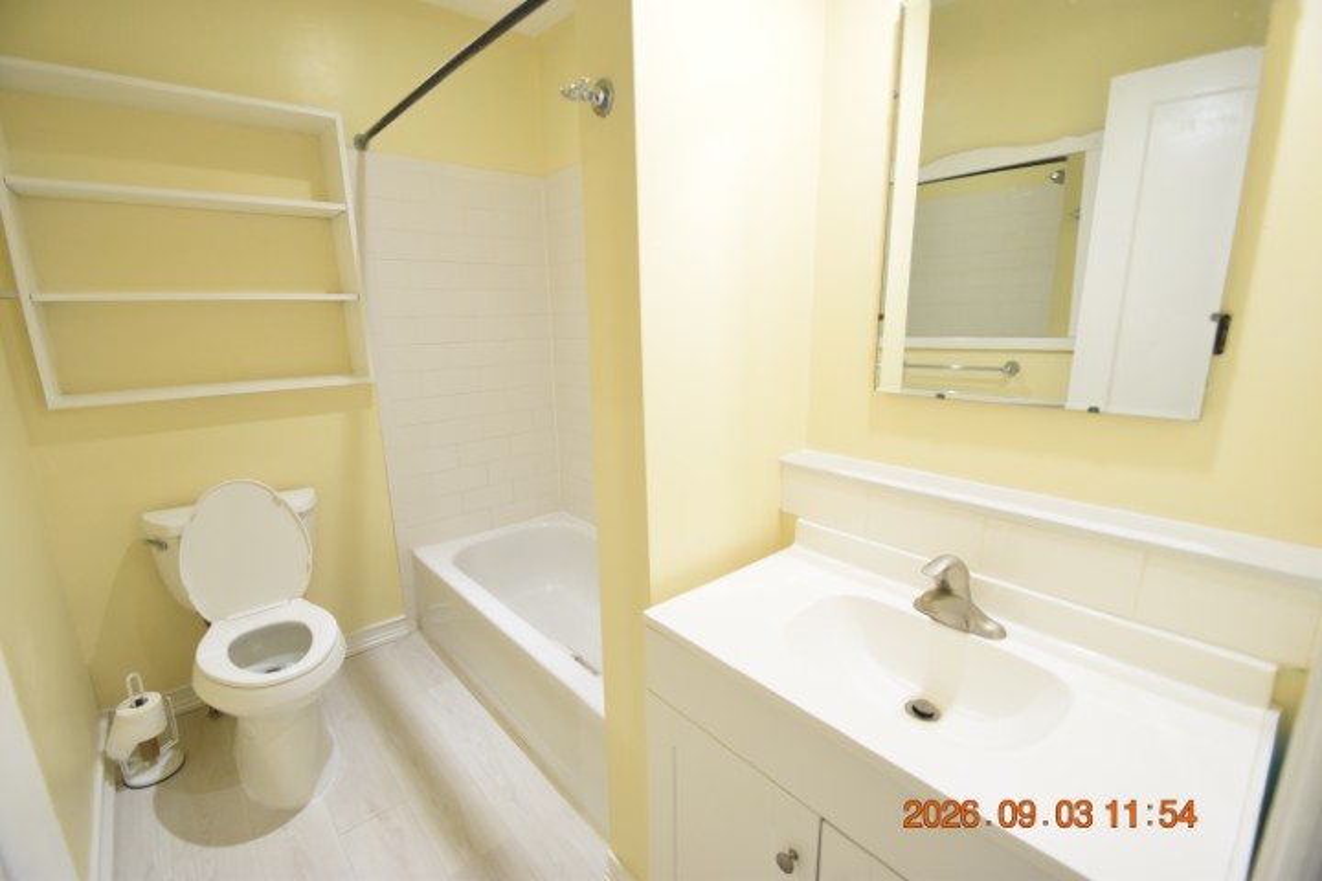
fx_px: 551
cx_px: 661
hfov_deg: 100.4
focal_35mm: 15
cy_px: 440
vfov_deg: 77.3
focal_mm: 10
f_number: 3.5
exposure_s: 1/60
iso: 1100
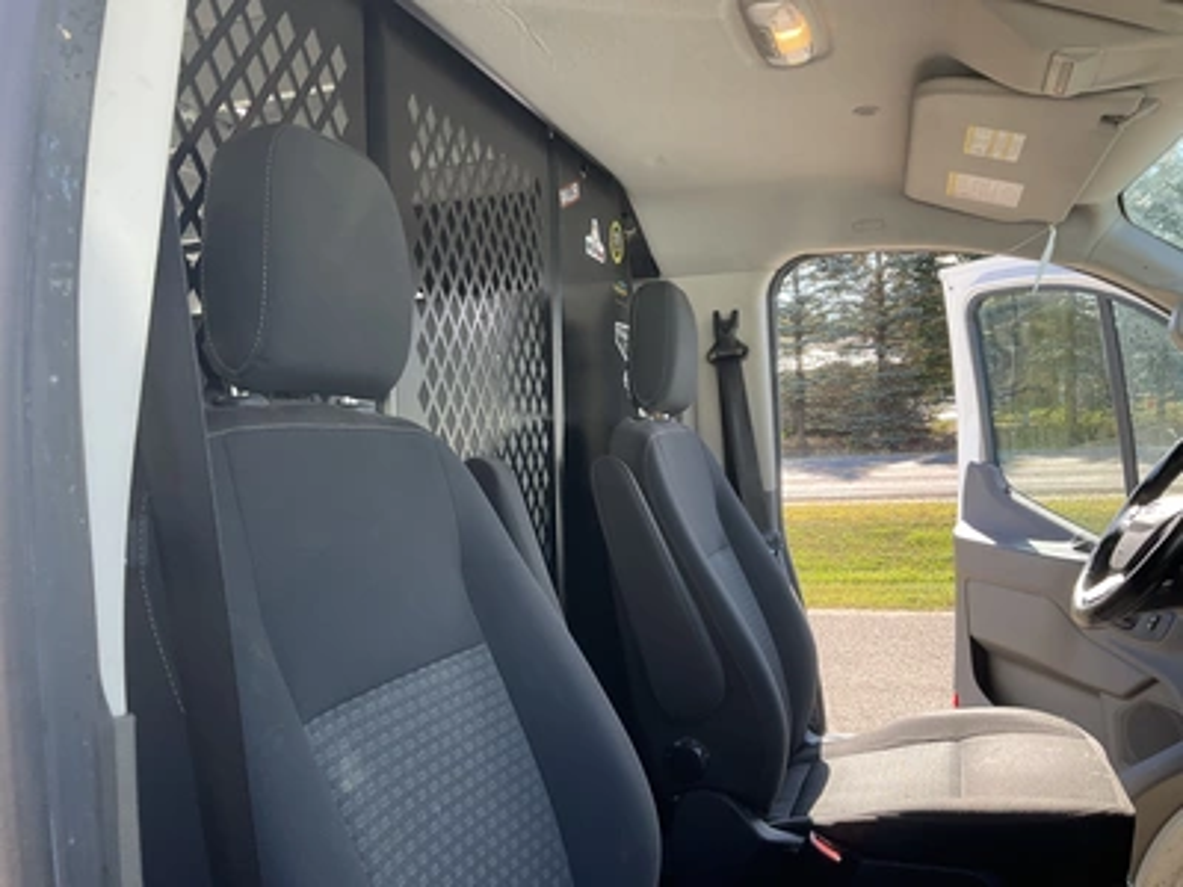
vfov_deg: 48.2
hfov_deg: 61.7
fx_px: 991
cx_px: 592
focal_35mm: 29
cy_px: 444
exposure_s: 1/195
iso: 25
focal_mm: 3
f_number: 1.8
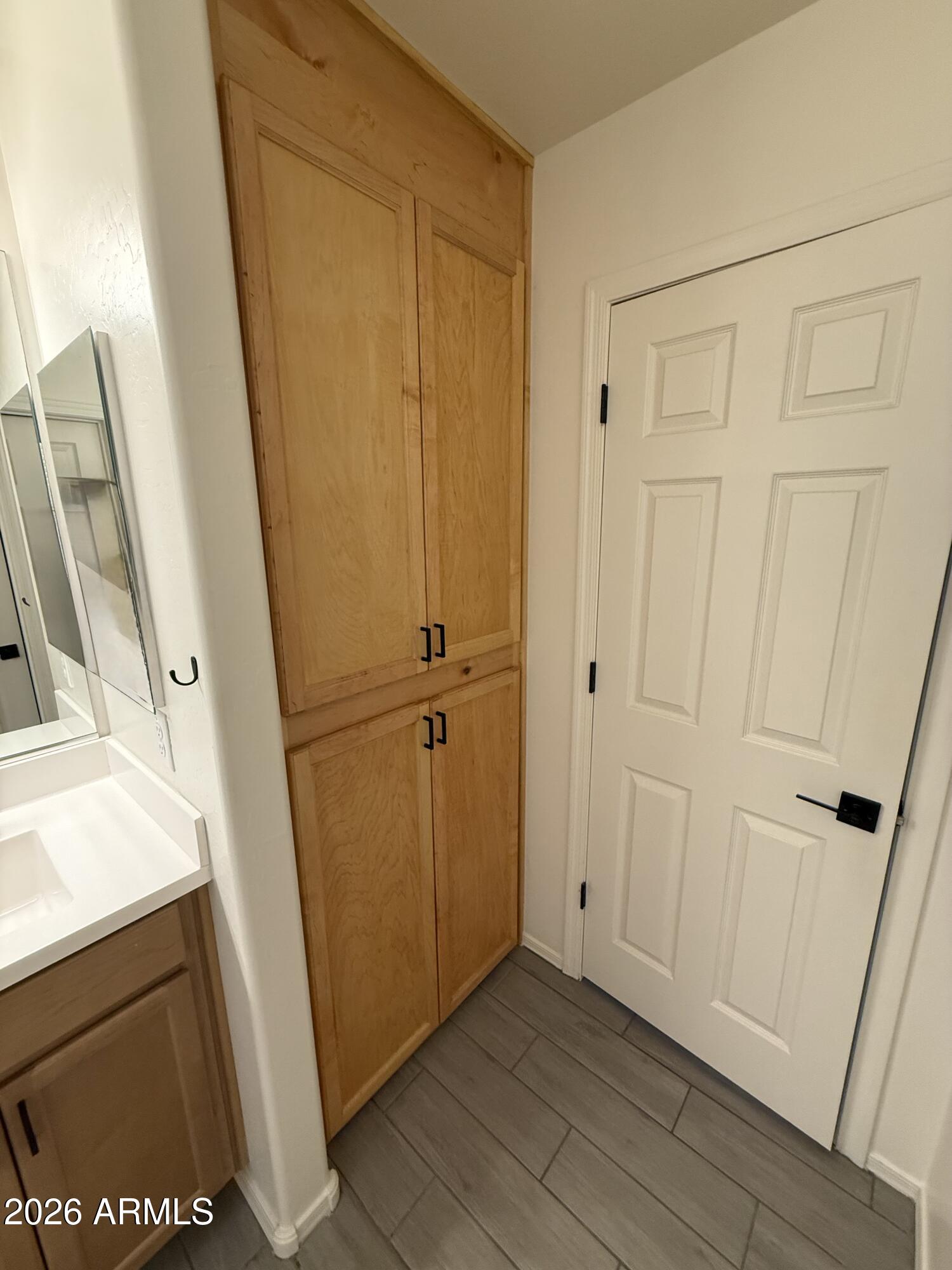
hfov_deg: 85.7
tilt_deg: -11.1
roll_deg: +0.9
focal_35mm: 14
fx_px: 513
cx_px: 476
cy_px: 635
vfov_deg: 102.1
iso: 320
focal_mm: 2.22
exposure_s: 1/120
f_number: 2.2
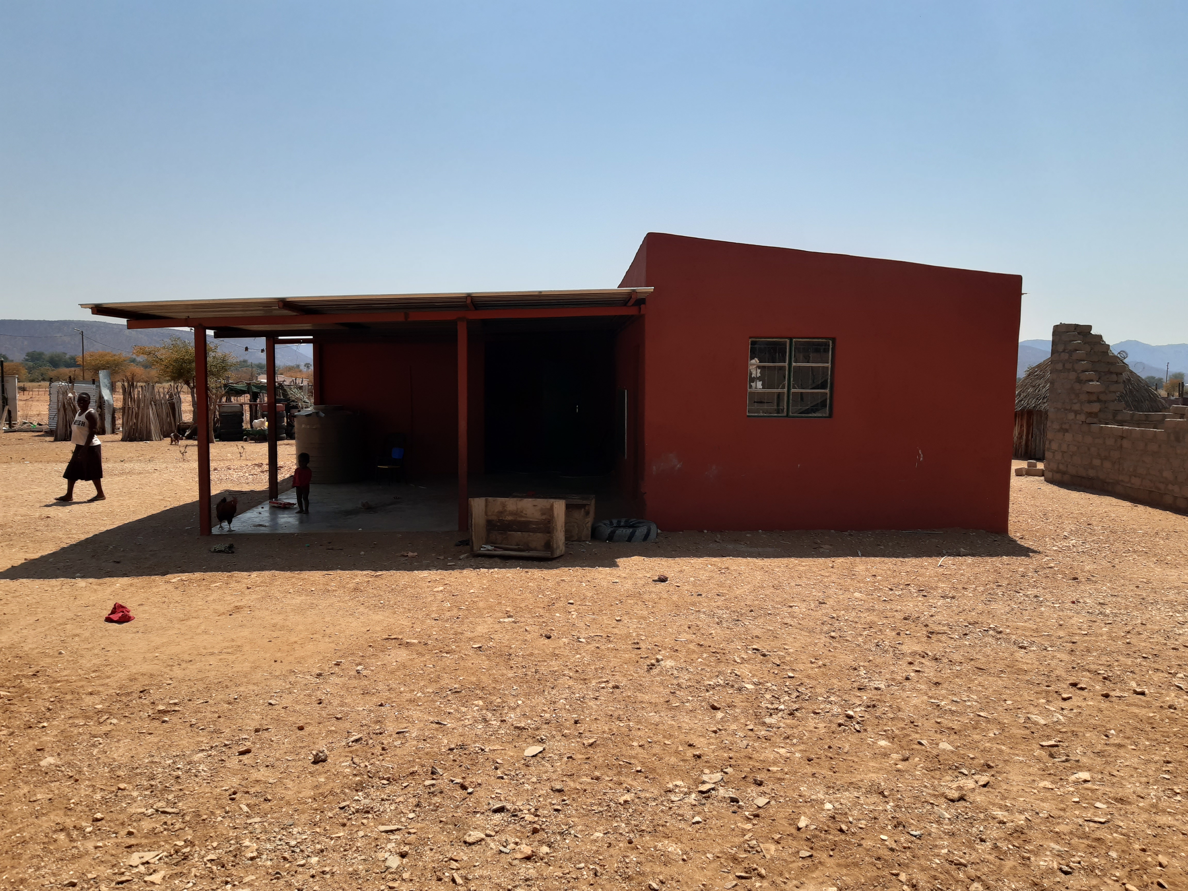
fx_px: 892
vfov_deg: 53.1
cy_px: 446
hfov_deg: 67.3
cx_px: 594
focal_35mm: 26
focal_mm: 3.92
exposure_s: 1/11765
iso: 40
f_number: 1.7
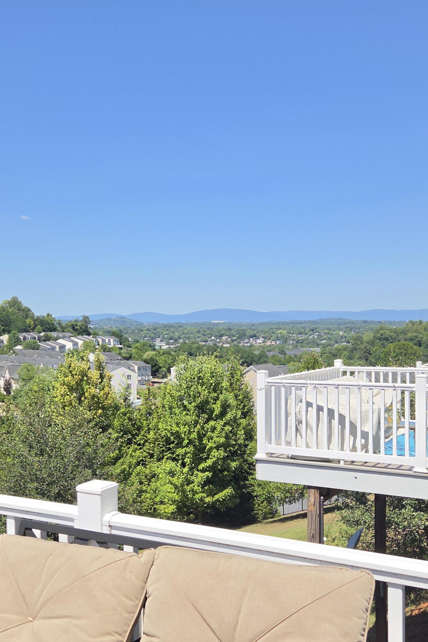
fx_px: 678
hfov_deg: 35.0
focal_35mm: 38
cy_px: 346
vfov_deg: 50.6
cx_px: 179
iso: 25
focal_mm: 5.4
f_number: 1.8
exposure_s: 1/2077
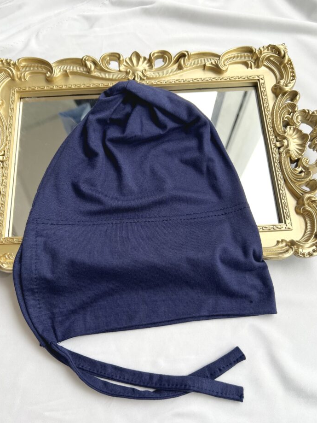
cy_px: 233
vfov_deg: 61.5
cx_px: 149
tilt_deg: -70.5
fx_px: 354
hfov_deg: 48.2
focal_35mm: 29
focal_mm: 5.7
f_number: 1.5
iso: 50
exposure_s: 1/575
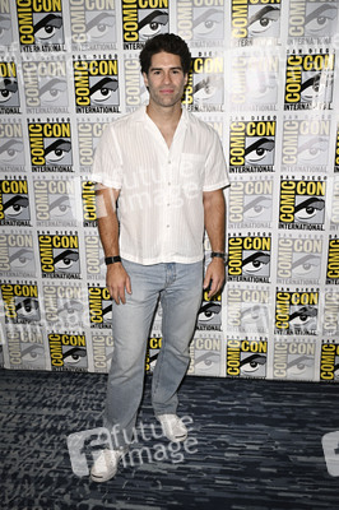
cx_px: 170
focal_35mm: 35
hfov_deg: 37.8
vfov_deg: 54.5
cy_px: 255
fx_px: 495
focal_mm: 35
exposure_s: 1/250
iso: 1250
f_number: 5.6
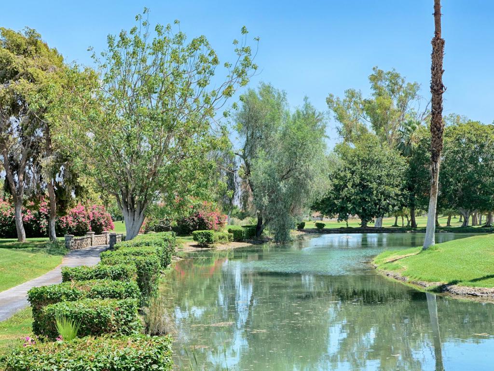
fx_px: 828
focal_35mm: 58
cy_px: 186
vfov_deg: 25.2
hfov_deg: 33.2
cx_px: 247
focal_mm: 29
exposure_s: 1/500
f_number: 6.3
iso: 200
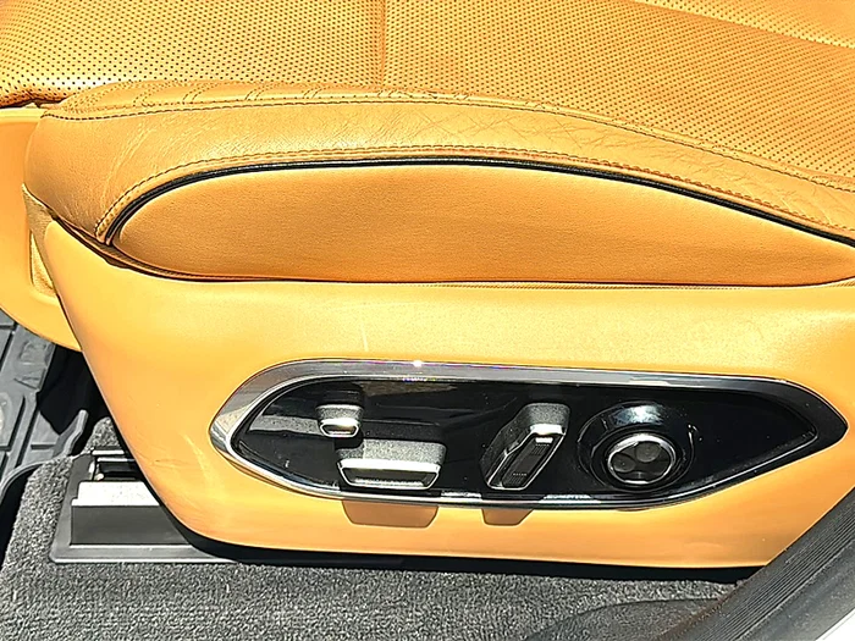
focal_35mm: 47
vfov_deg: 30.9
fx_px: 1161
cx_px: 428
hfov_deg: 40.4
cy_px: 320
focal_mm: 6.86
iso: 80
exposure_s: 1/4386
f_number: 1.78
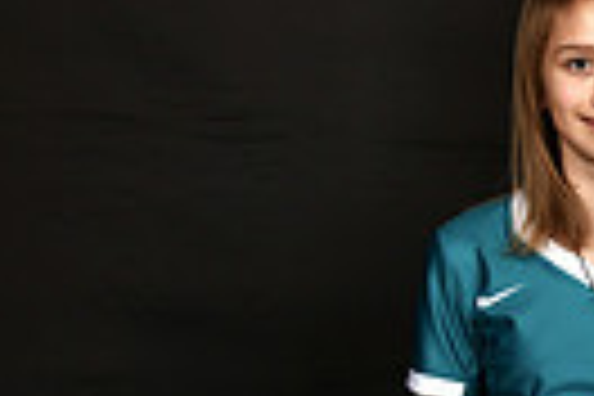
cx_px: 1044
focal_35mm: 149
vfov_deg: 9.1
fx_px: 2458
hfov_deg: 12.6
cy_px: 502
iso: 125
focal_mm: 34
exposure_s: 1/100
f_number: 11
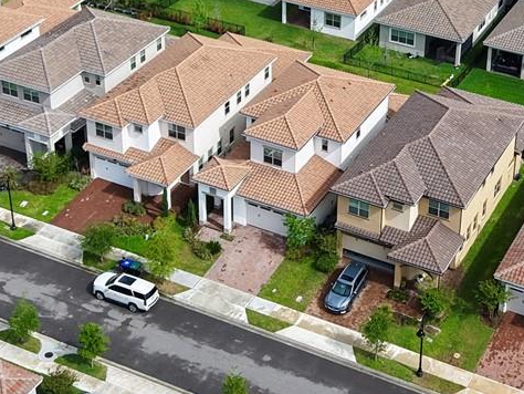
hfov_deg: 24.1
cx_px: 298
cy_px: 41
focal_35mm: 81
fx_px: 1227
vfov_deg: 17.9
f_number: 1.8
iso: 100
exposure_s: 1/3000
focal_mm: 8.67
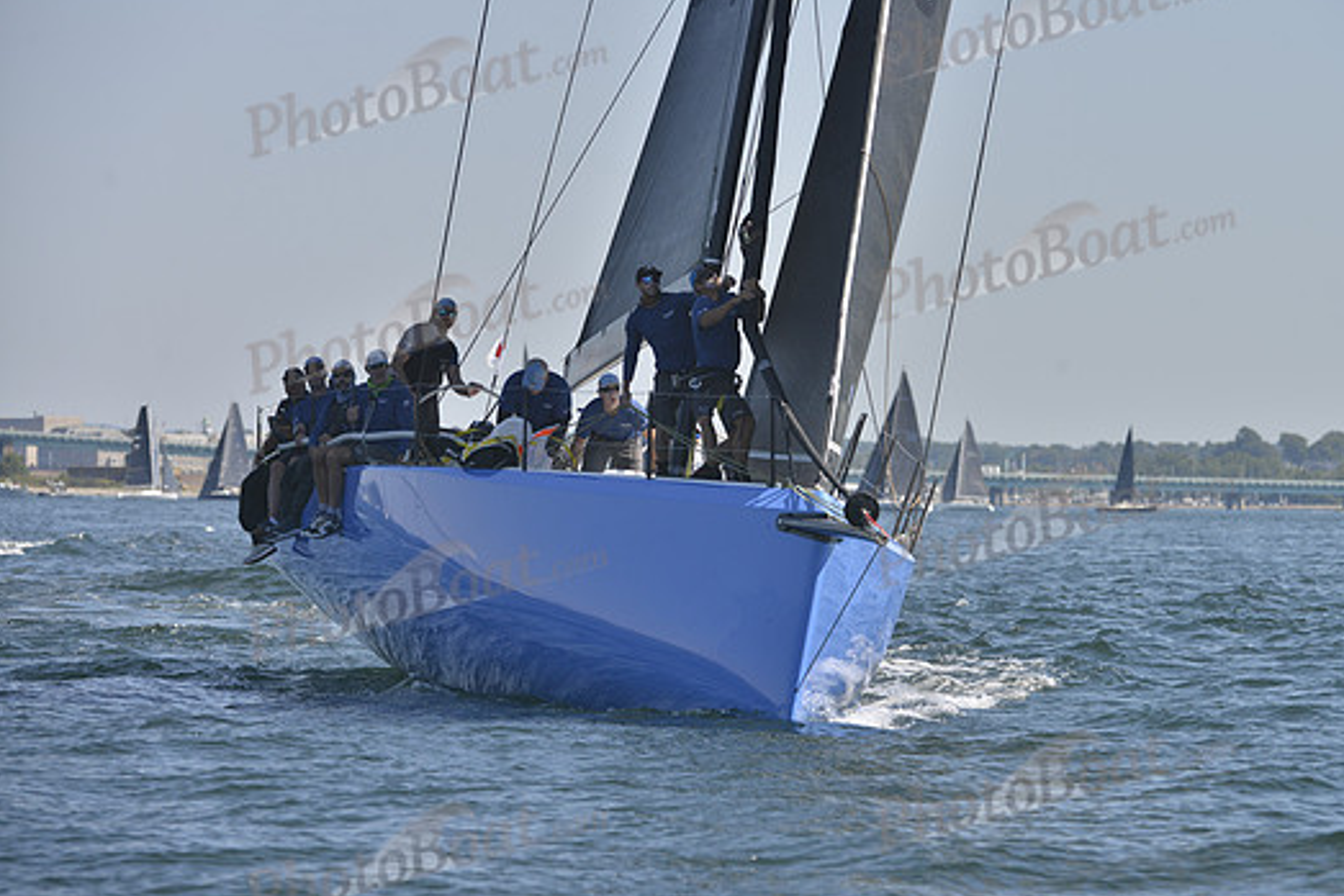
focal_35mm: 233
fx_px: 8701
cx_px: 743
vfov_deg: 5.9
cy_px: 425
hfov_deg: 8.8
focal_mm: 210
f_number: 7.1
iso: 280
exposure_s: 1/1000
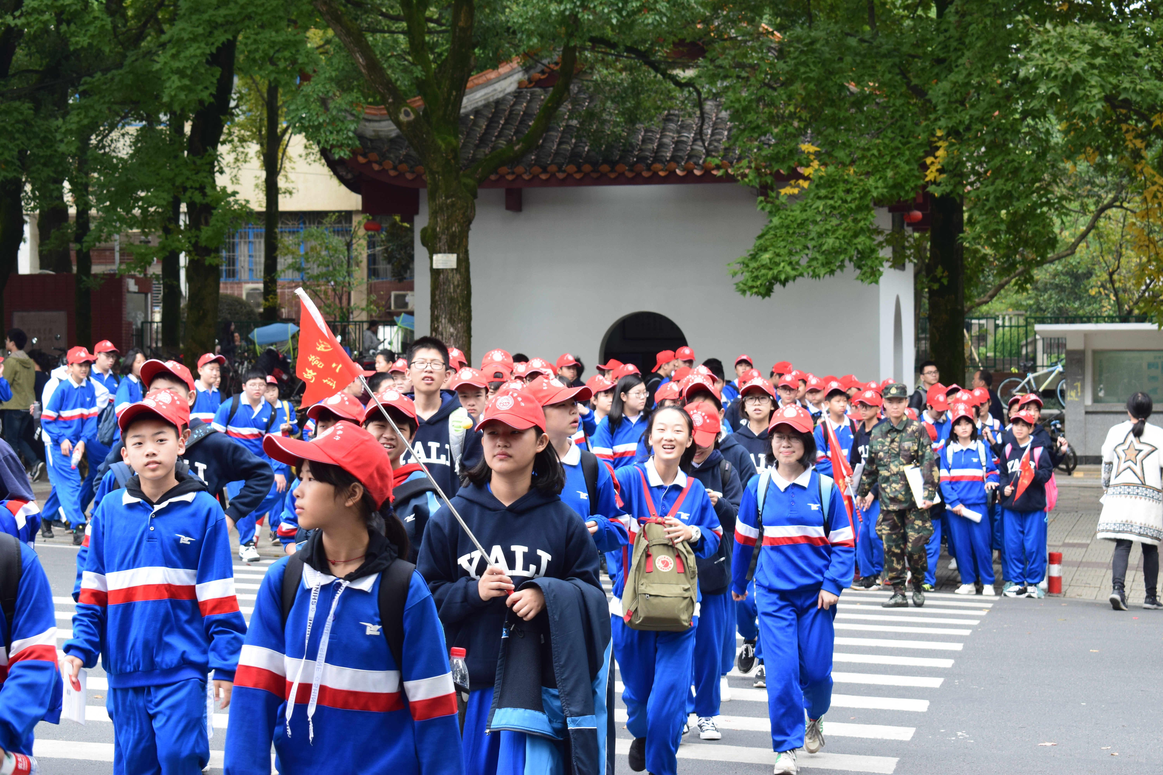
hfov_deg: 24.6
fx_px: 2665
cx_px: 582
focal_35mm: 82
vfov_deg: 16.6
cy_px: 388
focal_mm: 55
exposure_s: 1/160
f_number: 9
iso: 400
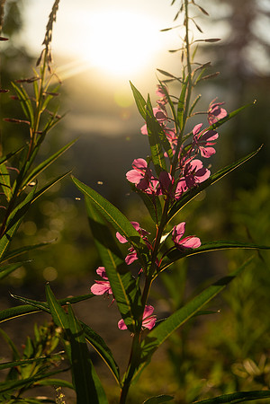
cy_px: 202
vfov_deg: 34.5
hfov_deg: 23.4
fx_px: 652
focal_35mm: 58
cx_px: 135
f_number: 2.8
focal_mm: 39
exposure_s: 1/1250
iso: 200
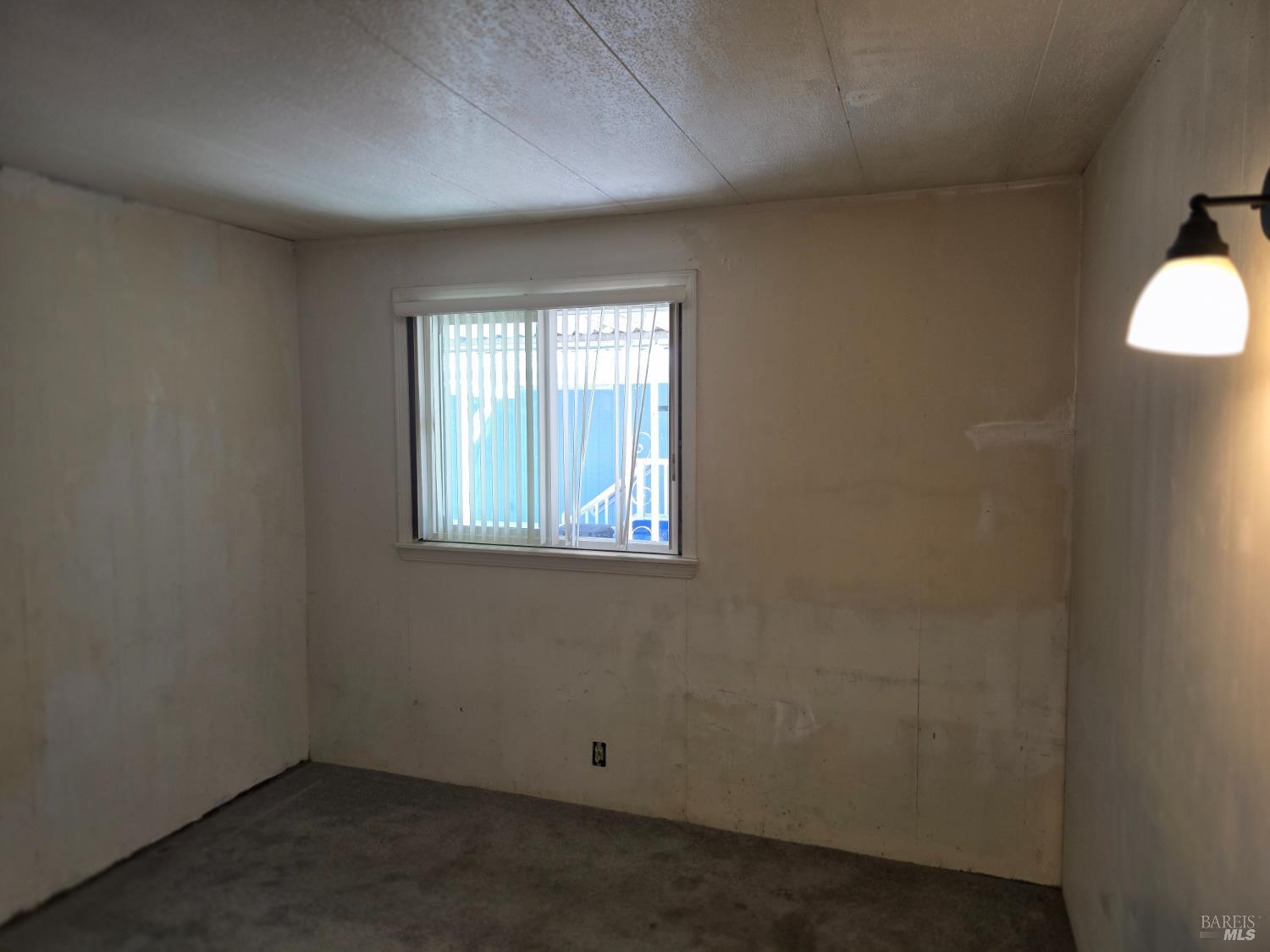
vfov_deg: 58.9
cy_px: 476
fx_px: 844
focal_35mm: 23
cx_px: 635
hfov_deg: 73.9
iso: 80
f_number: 1.7
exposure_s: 1/120
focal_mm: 6.3
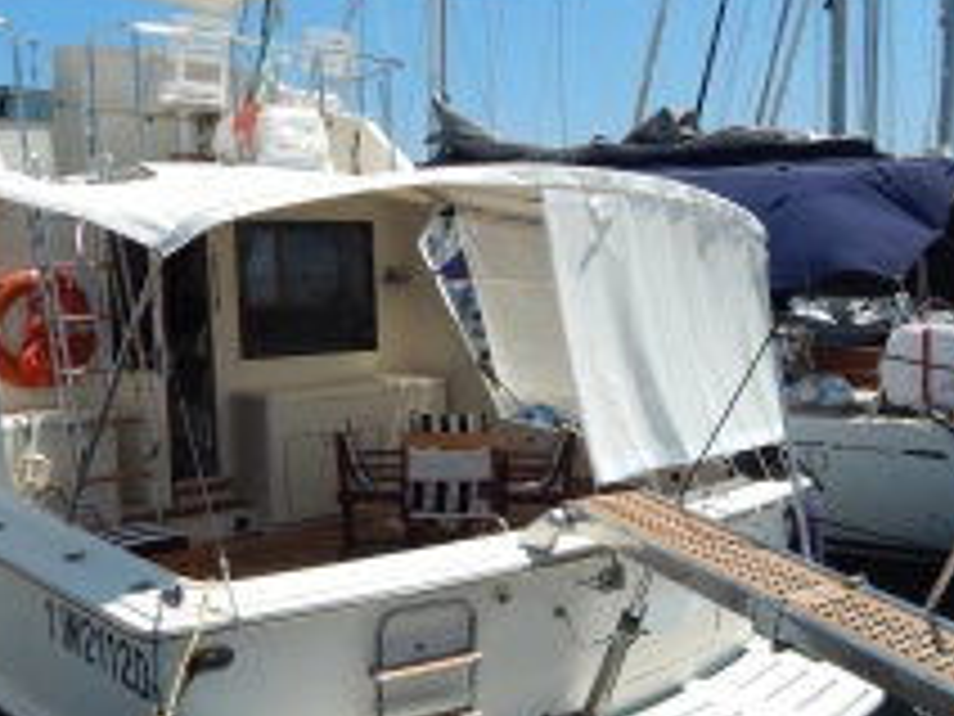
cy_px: 365
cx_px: 392
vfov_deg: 36.8
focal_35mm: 39
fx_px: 1075
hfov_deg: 47.6
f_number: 6
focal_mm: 4
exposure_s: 1/800
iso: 125
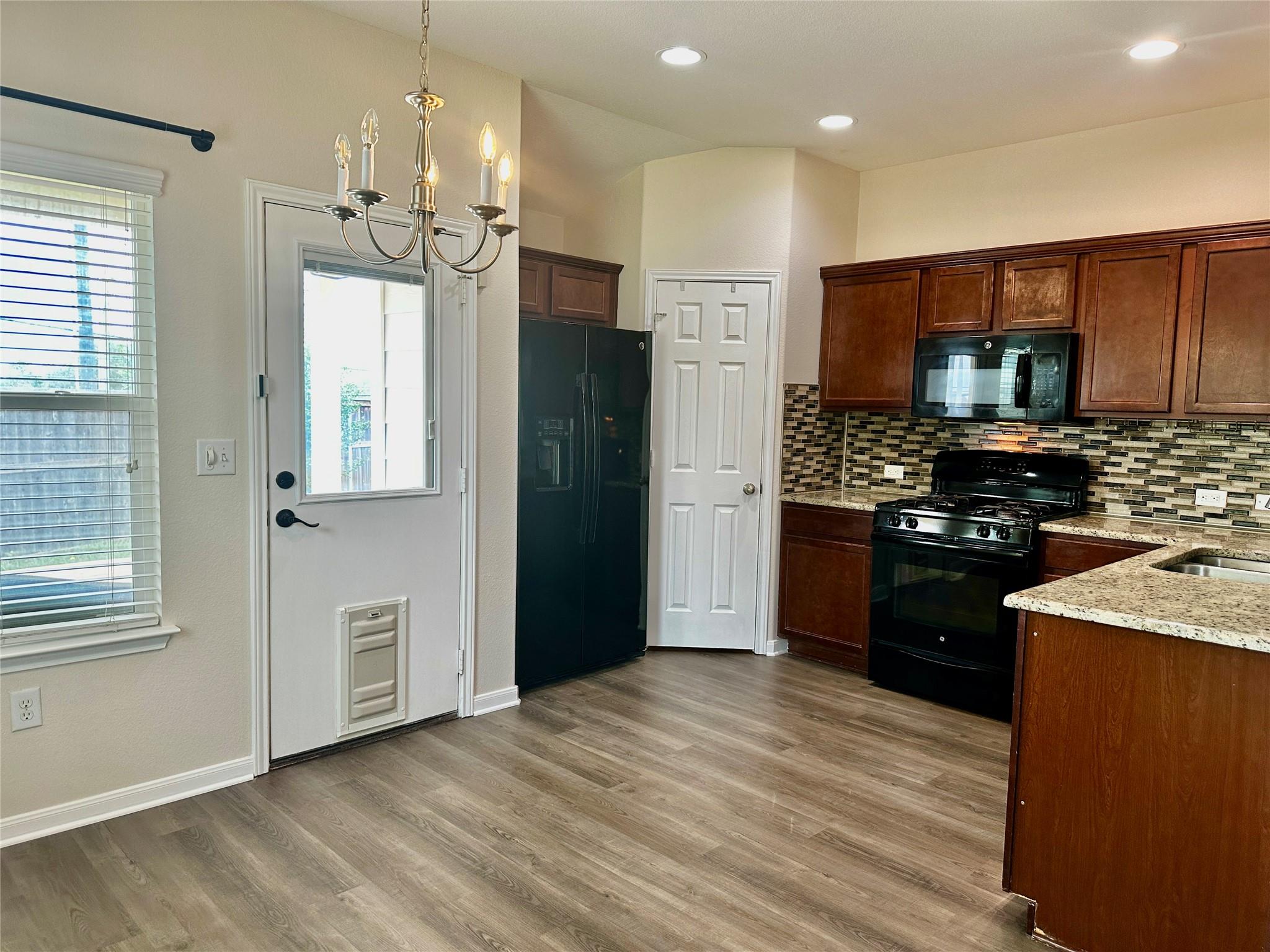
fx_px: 881
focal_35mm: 24
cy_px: 476
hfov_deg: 71.6
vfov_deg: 56.8
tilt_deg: -4.0
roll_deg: -1.6
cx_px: 635
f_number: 1.78
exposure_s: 1/120
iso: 125
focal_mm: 6.86
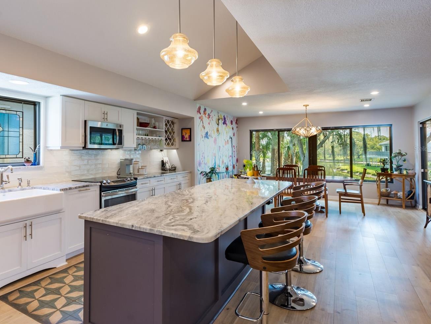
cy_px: 149
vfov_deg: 65.1
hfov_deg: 80.2
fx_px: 253
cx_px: 179
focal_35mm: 20
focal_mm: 11.5
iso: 100
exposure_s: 1/50
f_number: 8
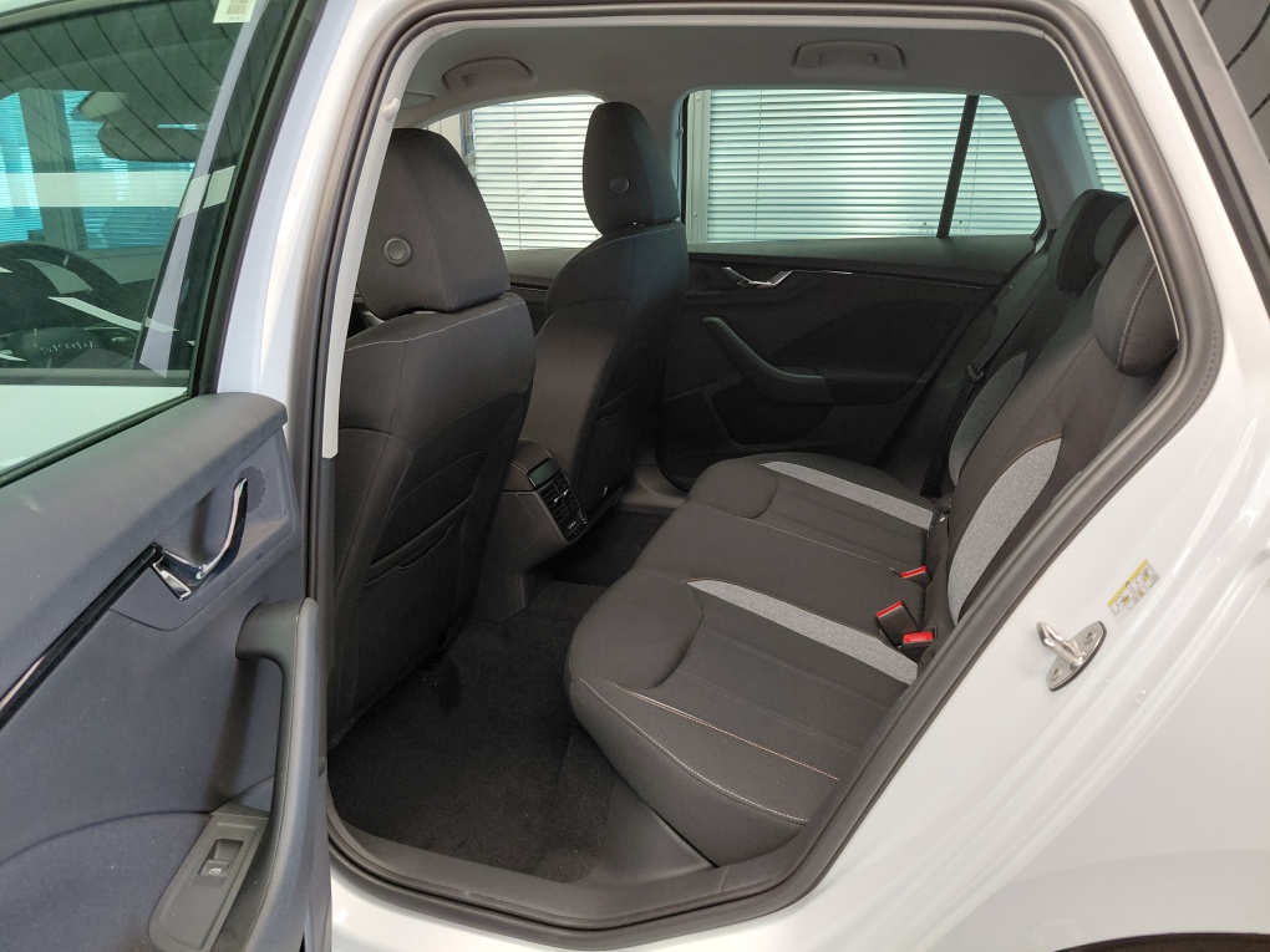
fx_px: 917
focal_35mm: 25
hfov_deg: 69.4
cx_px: 635
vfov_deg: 54.9
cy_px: 476
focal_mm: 4.69
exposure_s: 1/50.1
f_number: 1.8
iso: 250
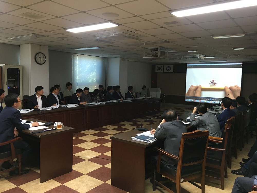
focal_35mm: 29
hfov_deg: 61.7
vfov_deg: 48.2
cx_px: 128
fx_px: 215
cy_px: 96
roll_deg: -1.1
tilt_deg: -3.7
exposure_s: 1/30
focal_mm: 4.15
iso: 125
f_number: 2.2
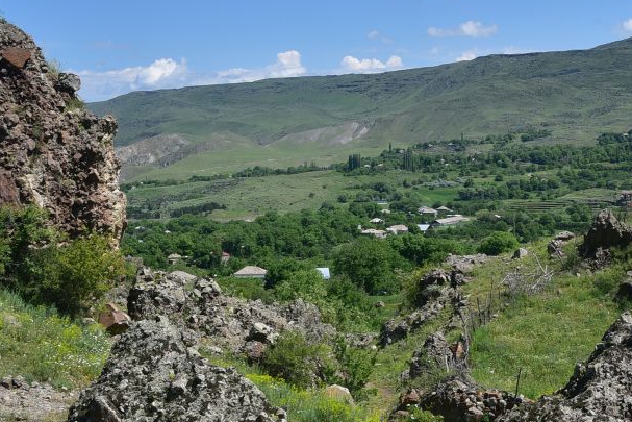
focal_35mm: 107
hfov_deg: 19.1
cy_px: 276
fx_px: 1879
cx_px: 372
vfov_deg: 12.8
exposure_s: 1/125
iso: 100
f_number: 13
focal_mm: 50
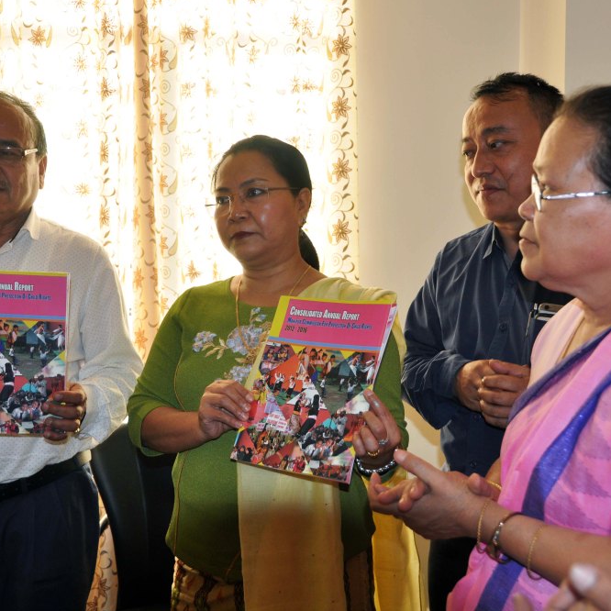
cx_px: 294
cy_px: 308
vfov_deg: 36.1
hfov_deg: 36.1
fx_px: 939
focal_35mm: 47
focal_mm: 24
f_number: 3.8
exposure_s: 1/200
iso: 320
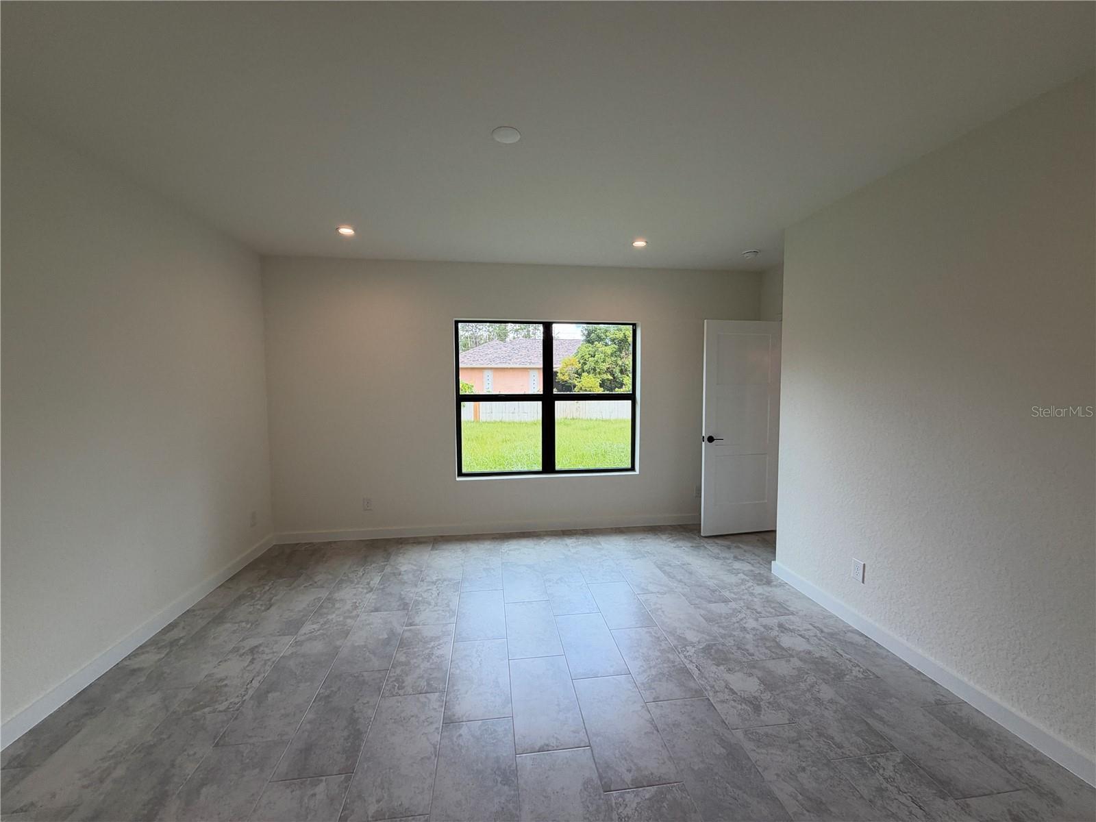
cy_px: 411
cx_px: 548
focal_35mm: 14
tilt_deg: -0.2
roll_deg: -0.3
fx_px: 443
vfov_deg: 85.7
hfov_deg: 102.1
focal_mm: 2.22
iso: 50
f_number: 2.2
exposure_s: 1/120
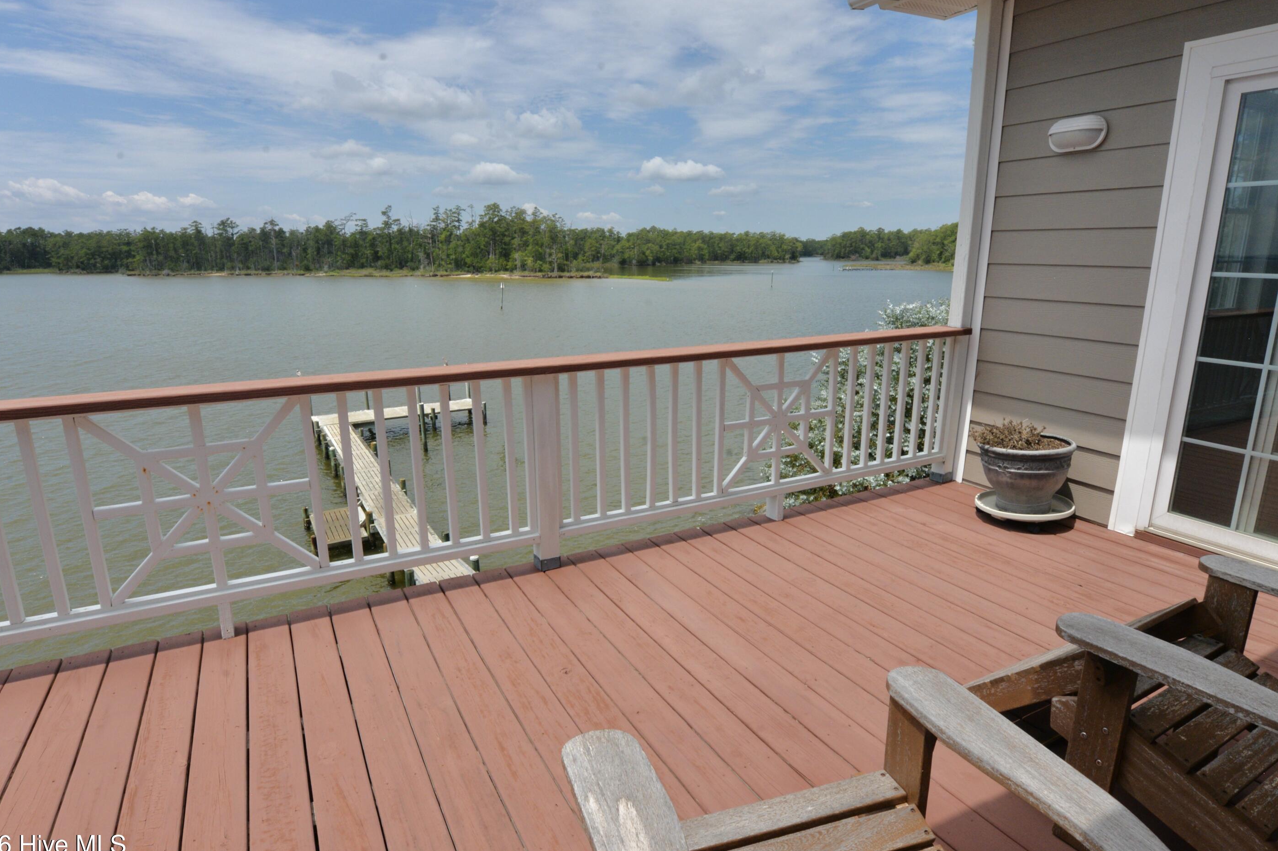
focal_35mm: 15
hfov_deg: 100.4
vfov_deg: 77.3
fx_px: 532
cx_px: 619
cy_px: 430
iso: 800
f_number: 16
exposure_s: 1/1000
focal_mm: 14
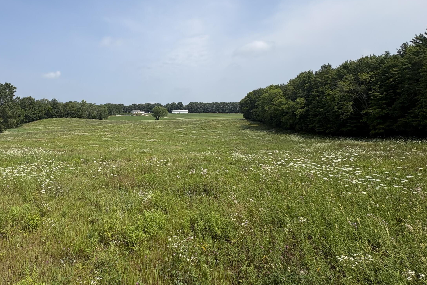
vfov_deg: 61.4
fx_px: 237
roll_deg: +1.5
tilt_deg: -0.4
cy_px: 115
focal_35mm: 20
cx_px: 134
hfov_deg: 80.5
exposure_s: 1/2770
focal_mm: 2.22
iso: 50
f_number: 2.2
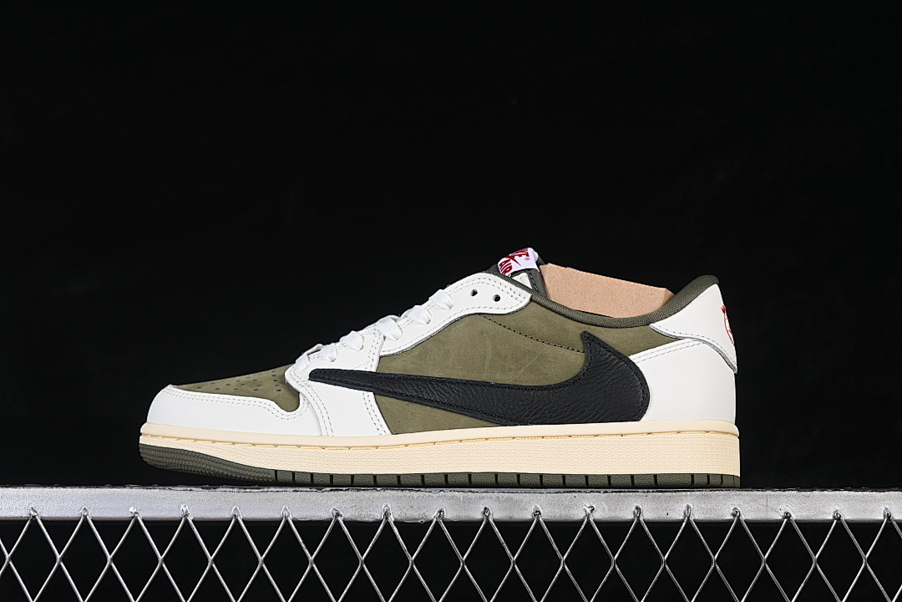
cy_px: 301
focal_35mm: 75
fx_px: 1879
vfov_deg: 18.2
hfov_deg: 27.0
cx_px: 451
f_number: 8
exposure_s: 1/80
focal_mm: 50
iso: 160
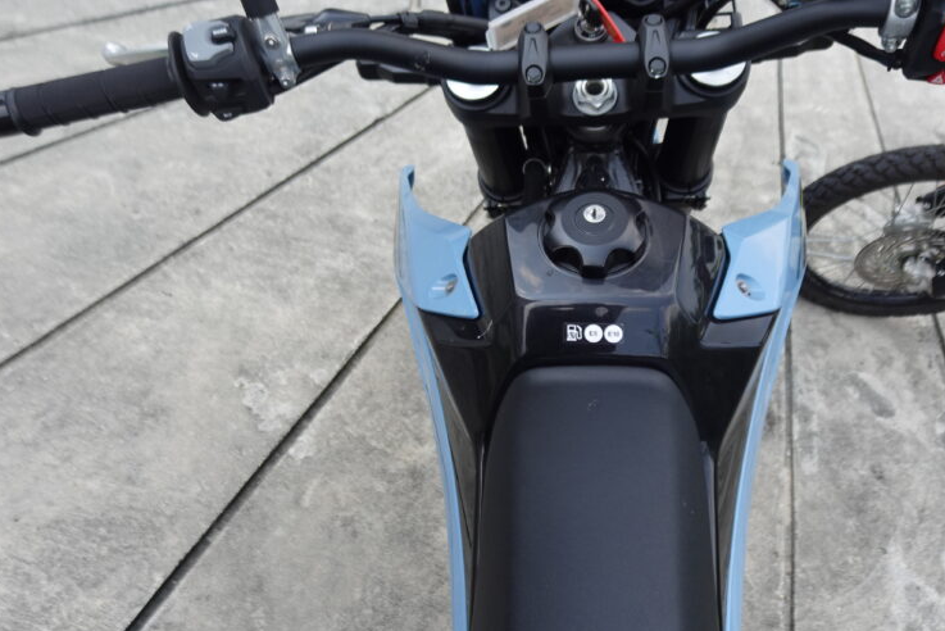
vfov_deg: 51.1
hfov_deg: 71.0
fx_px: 656
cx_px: 546
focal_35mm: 25
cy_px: 264
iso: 125
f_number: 1.8
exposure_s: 1/1250
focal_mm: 6.9
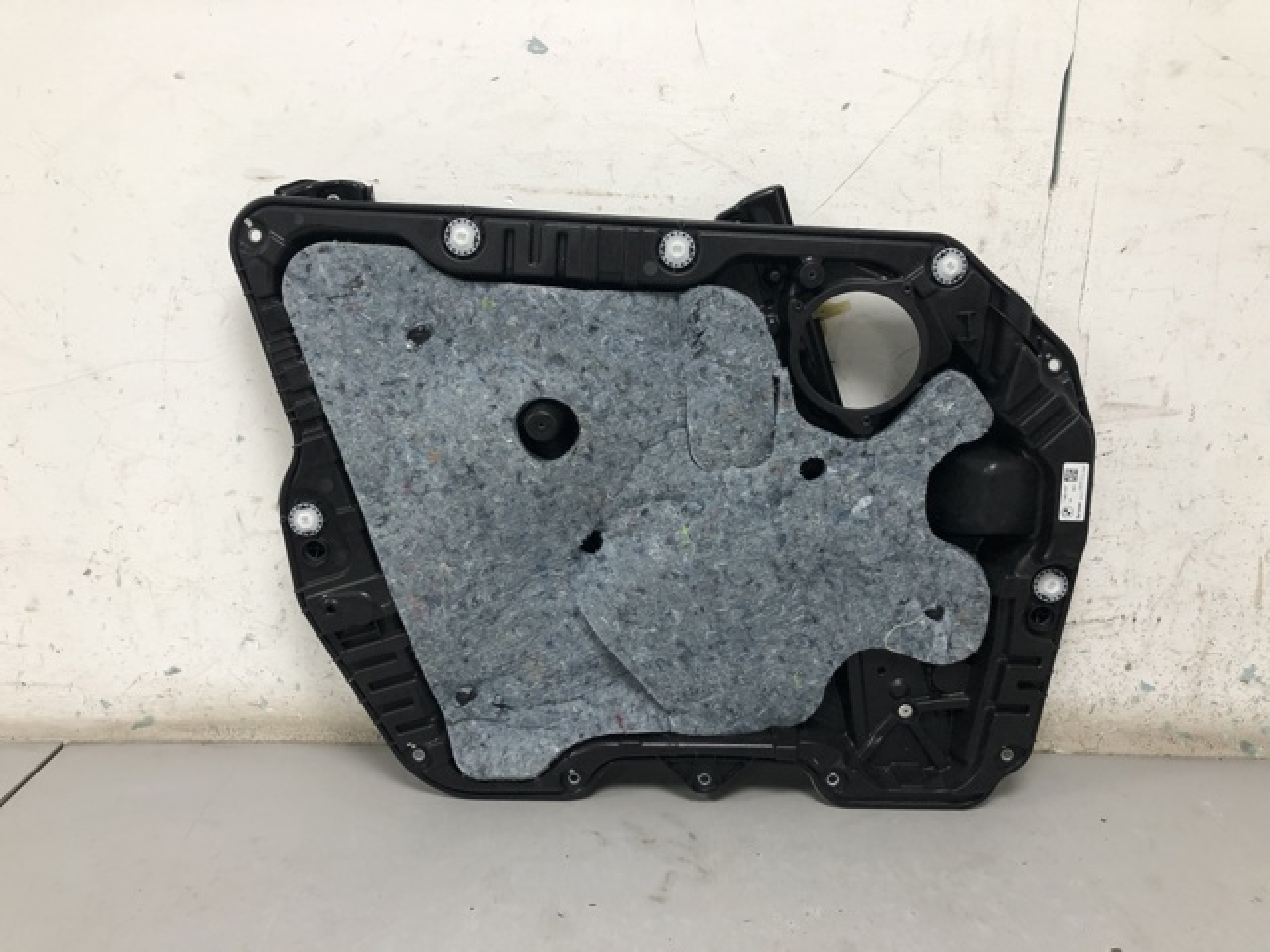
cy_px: 476
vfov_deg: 49.7
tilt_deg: -15.2
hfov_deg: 63.4
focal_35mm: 28
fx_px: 1027
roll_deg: +0.6
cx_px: 635
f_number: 1.8
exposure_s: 1/33
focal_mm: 4
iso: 40
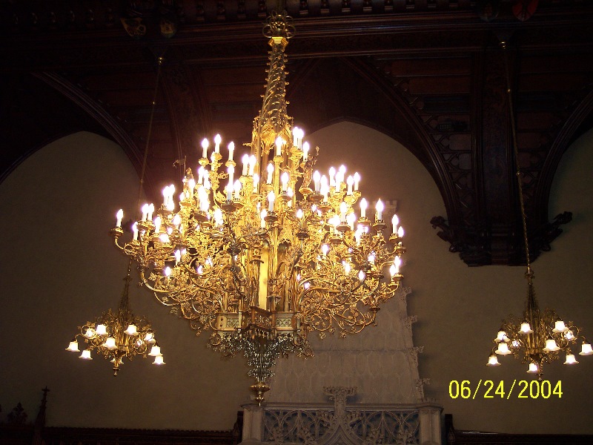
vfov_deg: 37.7
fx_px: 651
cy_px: 222
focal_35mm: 38
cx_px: 296
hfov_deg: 49.0
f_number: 2.8
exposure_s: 1/45
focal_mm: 8
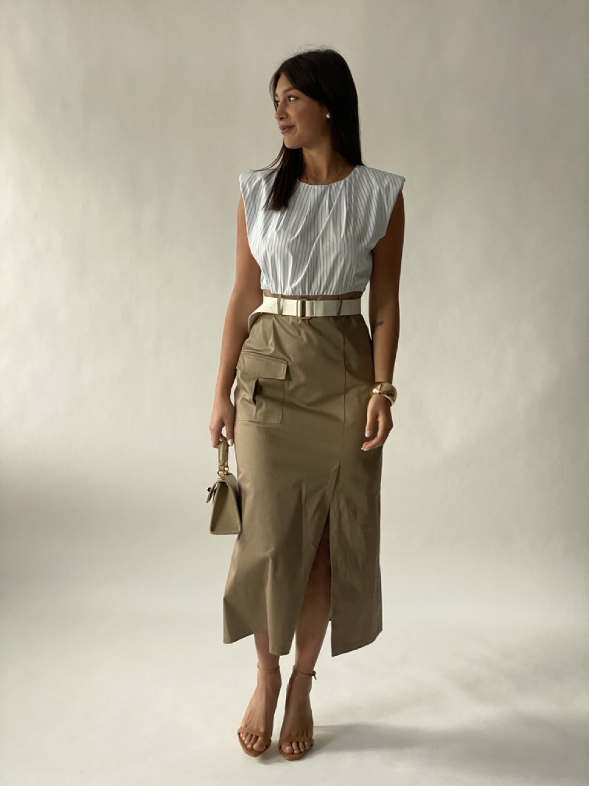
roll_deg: -2.6
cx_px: 294
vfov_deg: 36.8
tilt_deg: -7.5
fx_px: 1180
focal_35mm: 52
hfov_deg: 28.0
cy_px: 393
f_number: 2
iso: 80
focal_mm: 6
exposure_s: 1/121
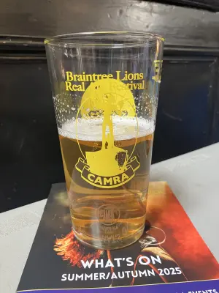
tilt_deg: -15.0
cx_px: 110
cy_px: 146
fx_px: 236
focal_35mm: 28
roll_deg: +2.2
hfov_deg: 49.7
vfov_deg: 63.4
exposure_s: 1/60
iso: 125
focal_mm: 3.99
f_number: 1.8
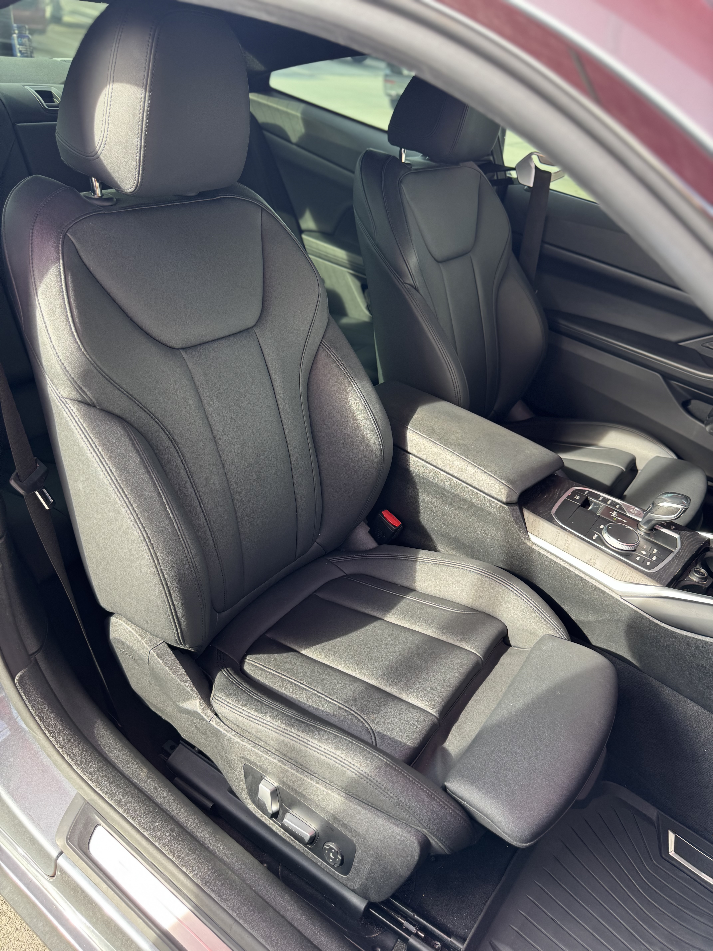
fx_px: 659
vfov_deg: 71.6
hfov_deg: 56.8
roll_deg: -11.0
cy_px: 476
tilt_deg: -34.3
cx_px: 356
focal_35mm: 24
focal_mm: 6.76
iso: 100
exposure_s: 1/121
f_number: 1.78
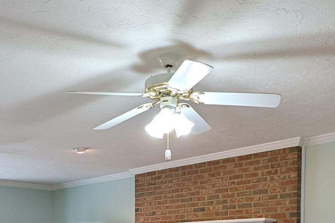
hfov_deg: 43.2
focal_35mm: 45
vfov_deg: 26.2
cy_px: 276
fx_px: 419
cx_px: 123
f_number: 1.7
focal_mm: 2.02
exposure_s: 1/60
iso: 51
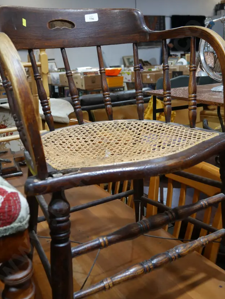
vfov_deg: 50.0
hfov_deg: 38.7
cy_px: 135
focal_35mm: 37
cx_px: 113
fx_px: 320
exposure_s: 1/60
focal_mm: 15
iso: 320
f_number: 3.6
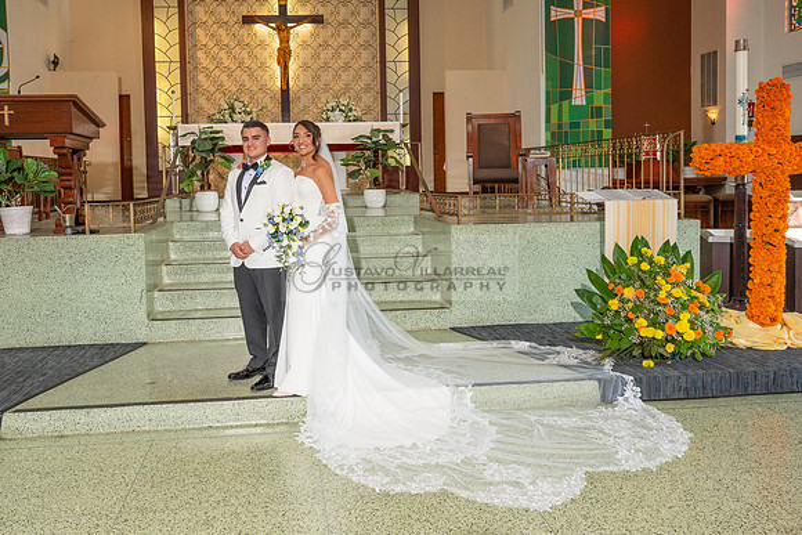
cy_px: 201
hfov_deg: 61.8
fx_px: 667
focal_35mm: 30
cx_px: 352
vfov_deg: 43.4
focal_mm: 24
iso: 800
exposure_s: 1/160
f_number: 5
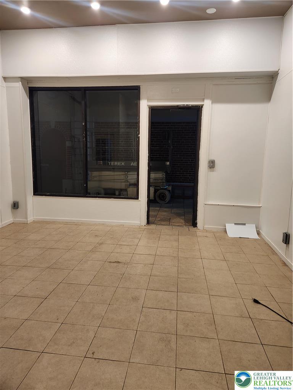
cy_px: 195
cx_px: 146
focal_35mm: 23
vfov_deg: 73.9
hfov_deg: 58.9
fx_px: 260
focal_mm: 5.4
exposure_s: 1/120
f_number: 1.8
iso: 320
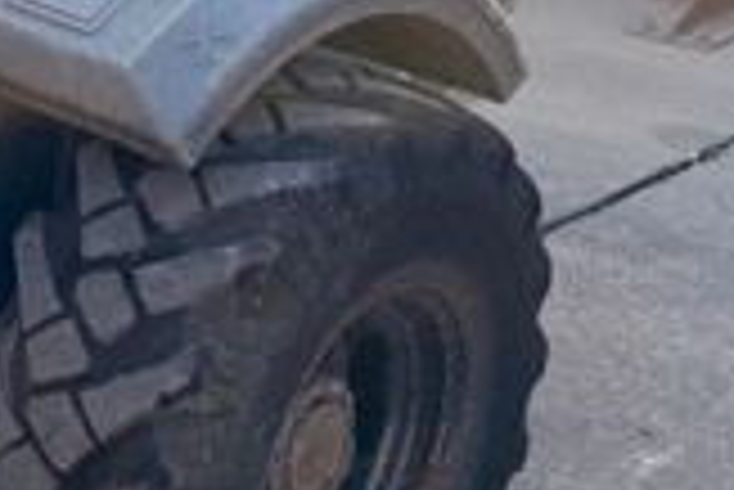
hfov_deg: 20.0
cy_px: 0
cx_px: -261
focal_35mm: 92
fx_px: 1877
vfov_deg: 14.7
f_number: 1.78
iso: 80
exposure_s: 1/931
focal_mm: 6.76
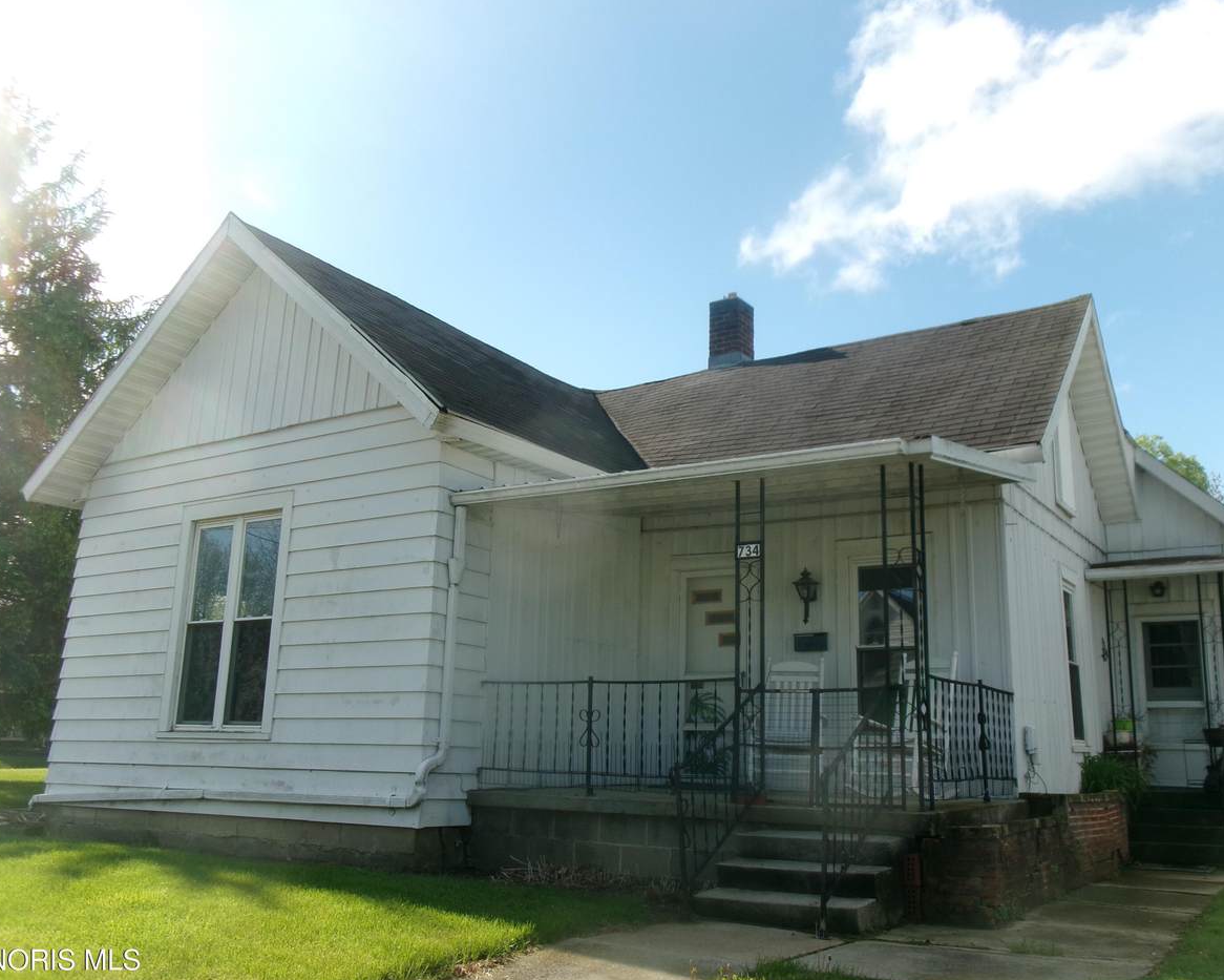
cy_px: 502
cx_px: 656
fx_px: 1087
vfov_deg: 48.5
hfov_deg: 58.7
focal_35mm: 30
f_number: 10.8
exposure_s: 1/85
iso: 100
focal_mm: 5.1
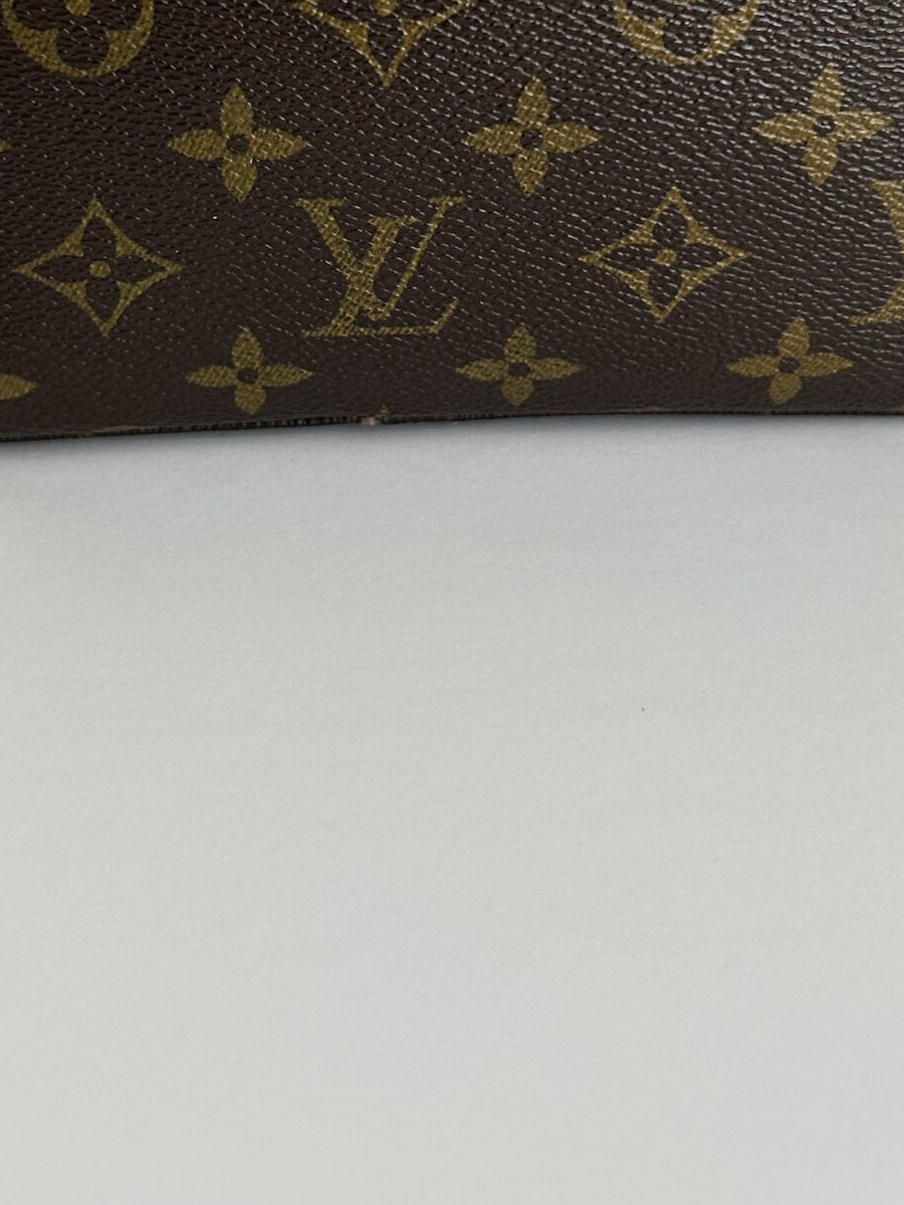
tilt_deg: -23.9
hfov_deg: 26.5
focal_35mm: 55
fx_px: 1914
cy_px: 171
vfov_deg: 33.5
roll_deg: -0.6
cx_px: 380
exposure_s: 1/121
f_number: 1.5
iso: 125
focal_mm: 5.7
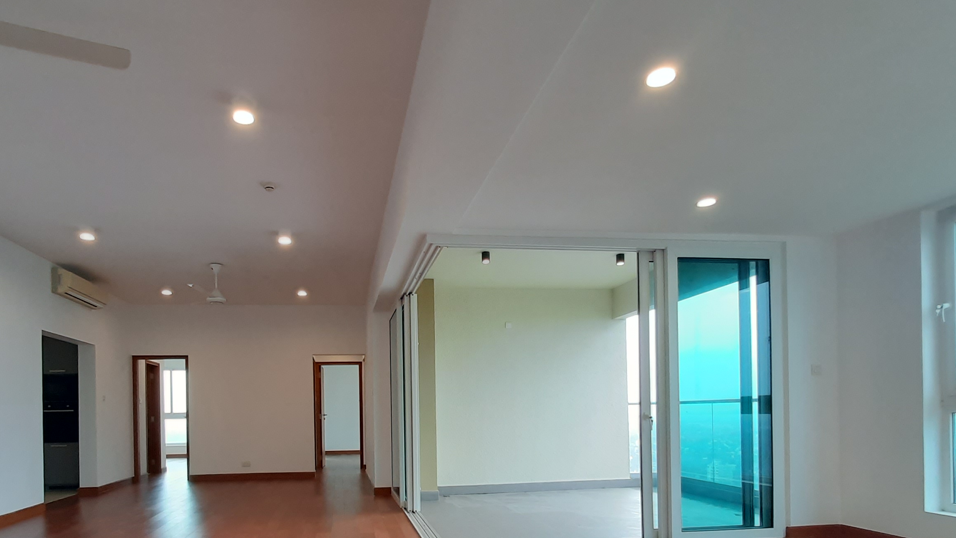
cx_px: 396
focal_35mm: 20
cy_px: 428
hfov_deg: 85.8
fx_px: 507
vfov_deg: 52.4
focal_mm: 1.42
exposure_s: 1/50
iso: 64
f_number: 2.2
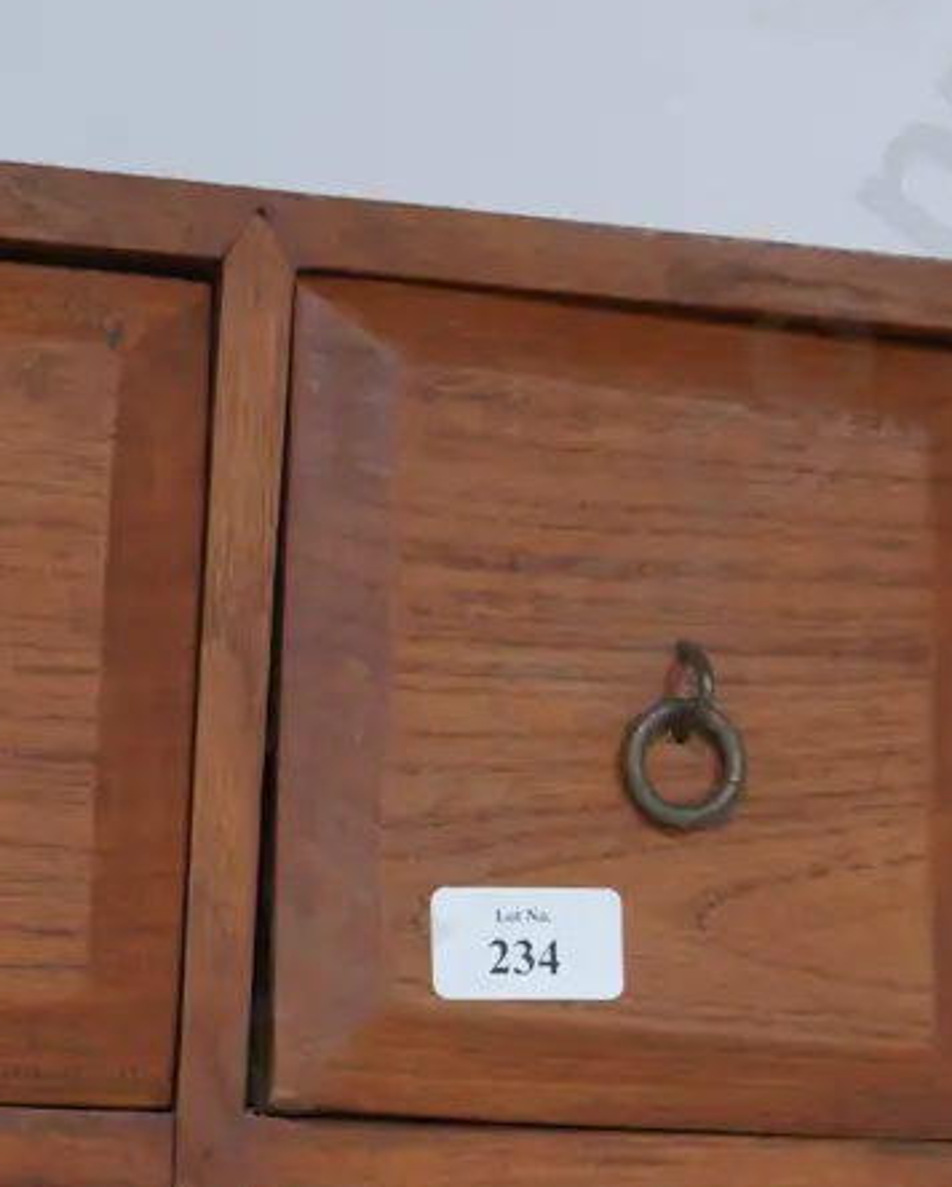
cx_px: 215
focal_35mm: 90
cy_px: 1142
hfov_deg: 17.0
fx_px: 3165
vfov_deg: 20.7
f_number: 4.5
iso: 1250
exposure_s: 1/60
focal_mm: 20
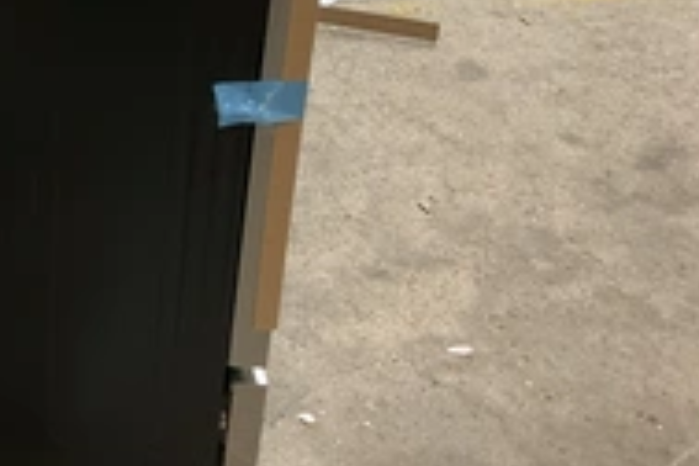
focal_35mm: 64
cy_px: -15
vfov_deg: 20.5
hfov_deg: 29.2
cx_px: -15
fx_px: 1243
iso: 320
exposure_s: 1/40
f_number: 1.8
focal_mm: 3
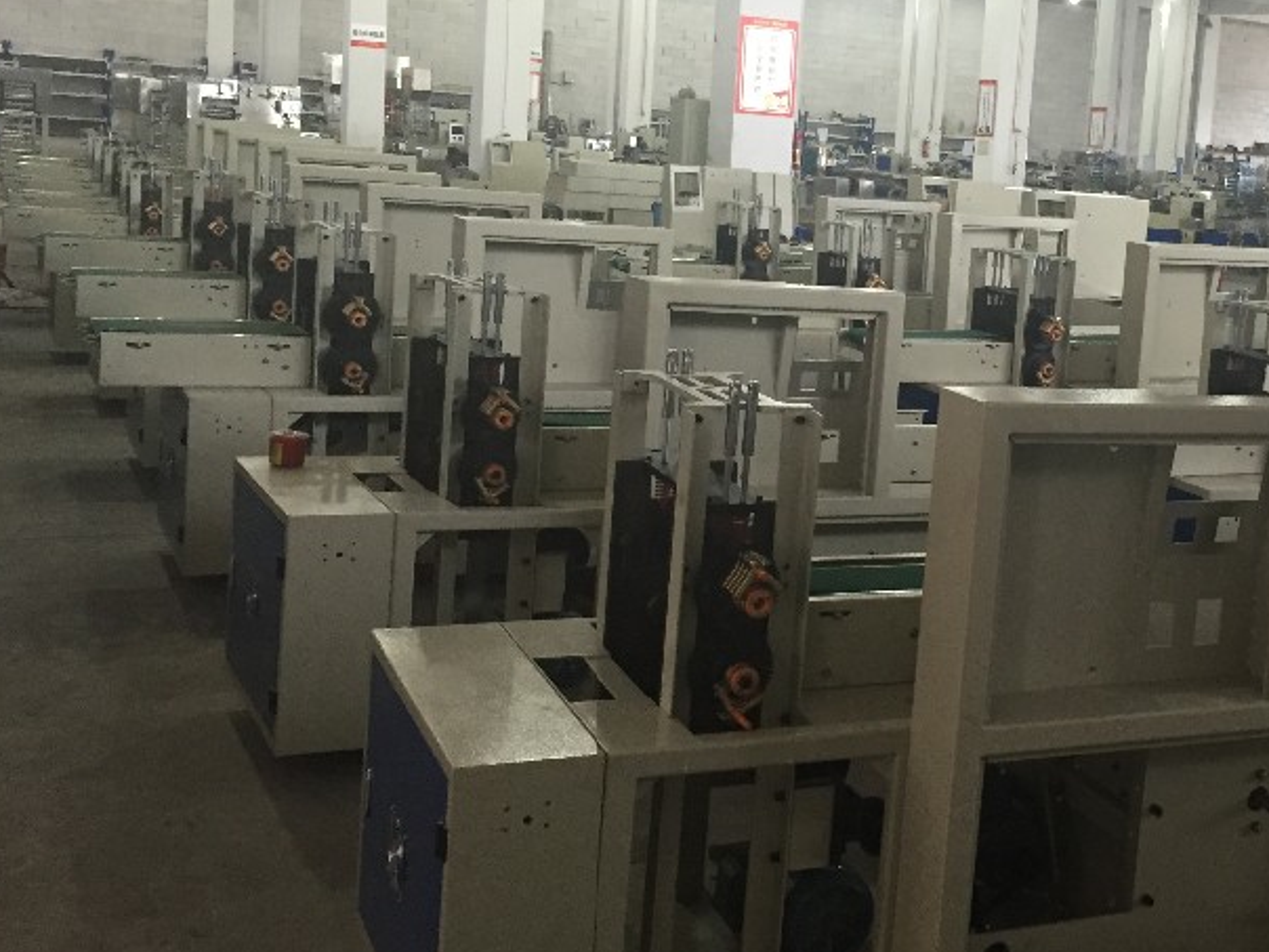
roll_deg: -5.4
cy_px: 359
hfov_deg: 38.4
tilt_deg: -6.9
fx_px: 1760
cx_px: 990
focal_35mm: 48
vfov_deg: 30.1
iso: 200
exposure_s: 1/33
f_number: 2.2
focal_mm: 4.15
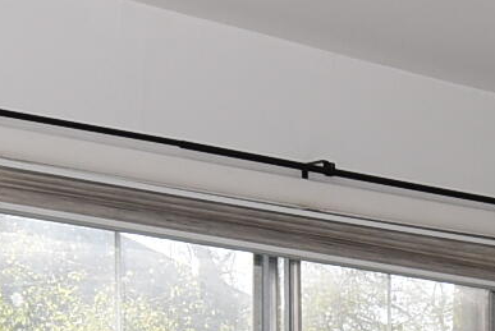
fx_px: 1597
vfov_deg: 11.4
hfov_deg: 16.8
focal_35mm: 116
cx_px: 617
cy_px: 488
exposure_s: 1/125
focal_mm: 10
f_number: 5.6
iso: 100
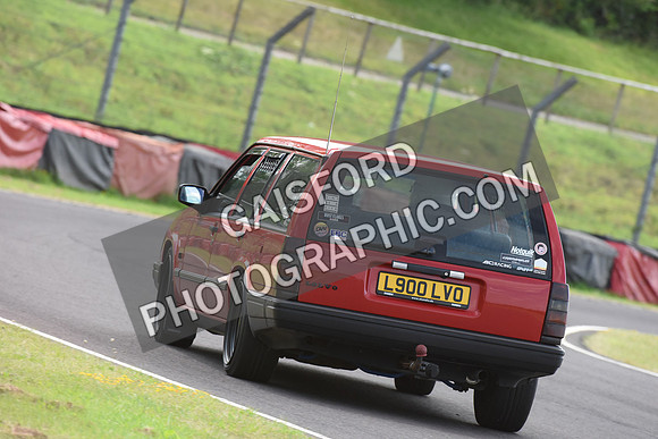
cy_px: 220
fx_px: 7312
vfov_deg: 3.4
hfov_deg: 5.2
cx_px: 329
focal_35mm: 400
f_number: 8
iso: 2500
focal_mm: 400
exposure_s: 1/500
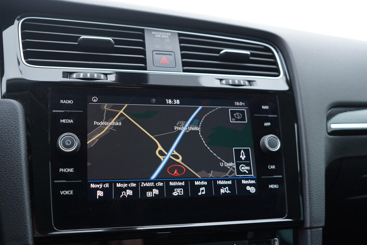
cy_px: 122
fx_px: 367
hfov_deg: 53.1
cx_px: 184
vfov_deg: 36.9
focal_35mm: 36
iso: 200
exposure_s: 1/40
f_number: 2.8
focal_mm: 24
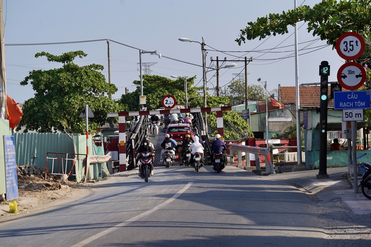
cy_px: 124
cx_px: 186
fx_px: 1391
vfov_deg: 10.2
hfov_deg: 15.2
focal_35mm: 135
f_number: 5.6
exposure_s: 1/1250
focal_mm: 135
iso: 125
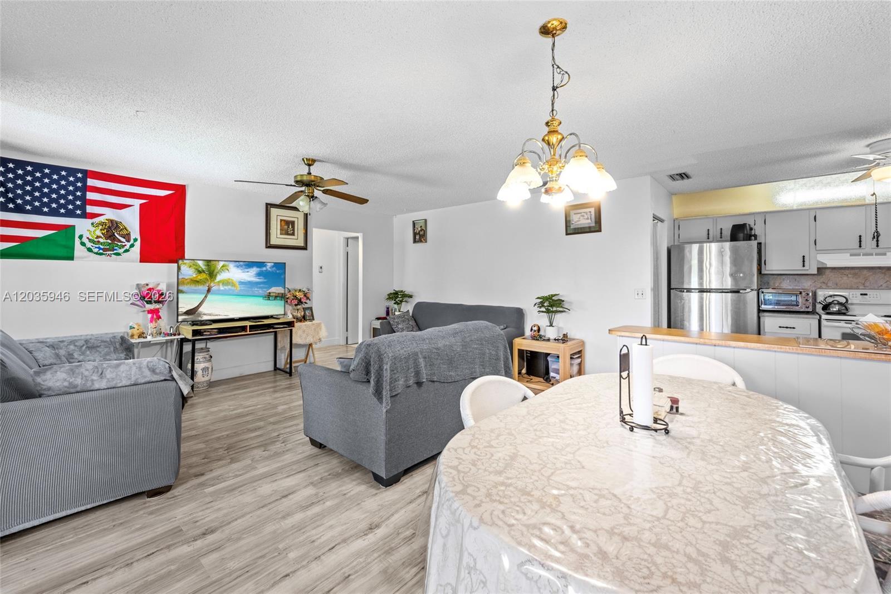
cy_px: 297
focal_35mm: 14
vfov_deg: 81.2
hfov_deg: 104.3
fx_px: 346
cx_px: 446
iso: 500
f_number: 8
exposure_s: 1/20
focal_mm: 14
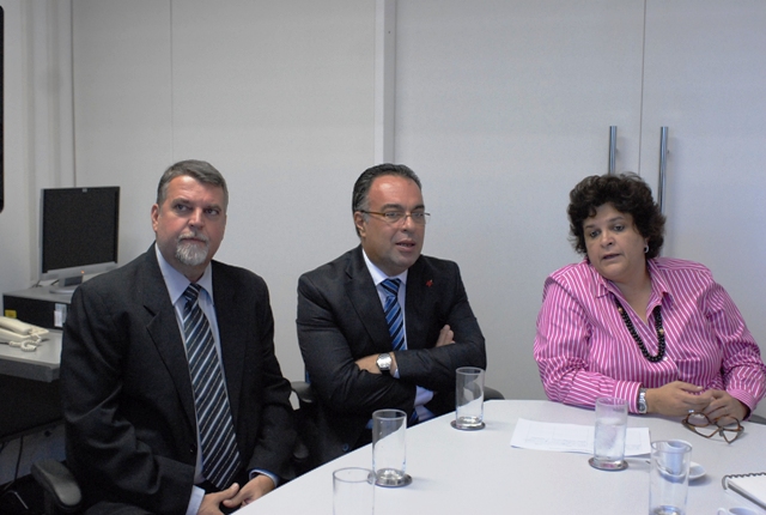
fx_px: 896
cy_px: 258
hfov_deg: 46.3
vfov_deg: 32.1
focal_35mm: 42
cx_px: 383
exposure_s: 1/50
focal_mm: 28
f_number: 3.5
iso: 1000
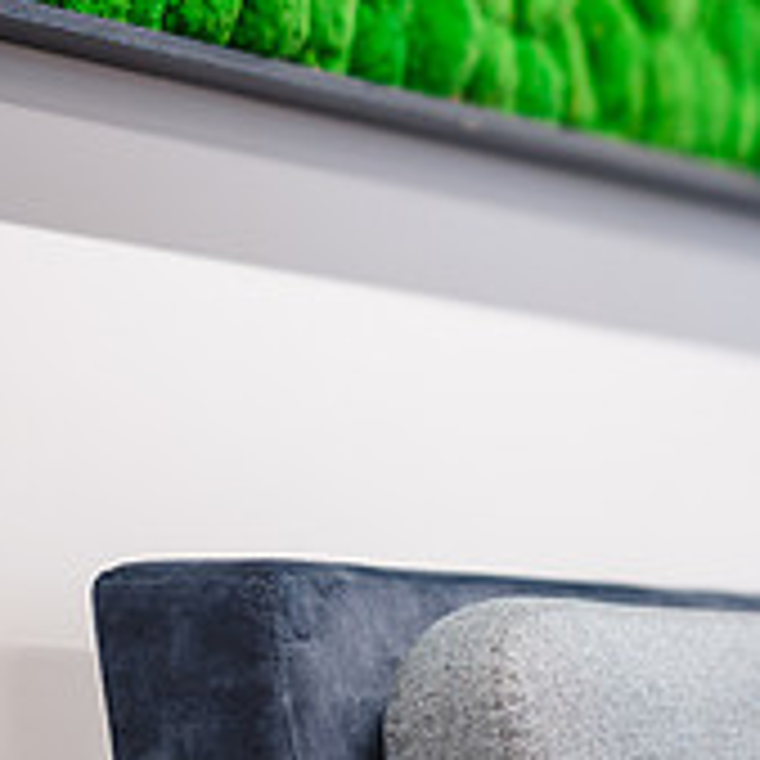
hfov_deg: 9.1
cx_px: 558
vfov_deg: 9.1
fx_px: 4769
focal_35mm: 192
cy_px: 162
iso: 400
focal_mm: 85
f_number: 1.4
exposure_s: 1/125
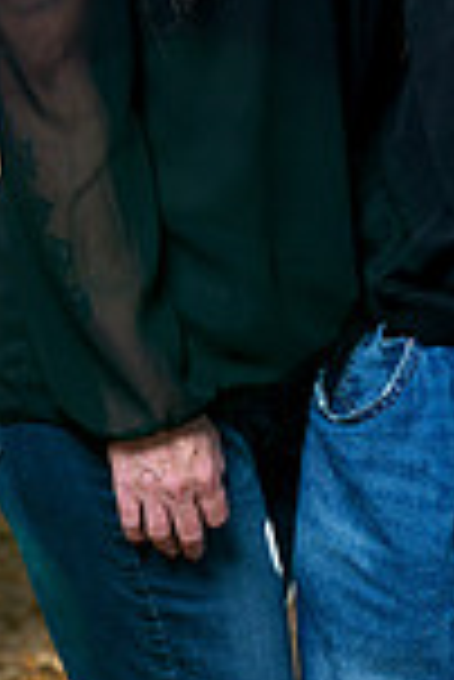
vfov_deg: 9.2
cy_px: -9
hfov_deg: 6.2
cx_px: 414
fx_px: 4208
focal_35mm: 223
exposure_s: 1/160
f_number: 4
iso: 400
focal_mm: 75
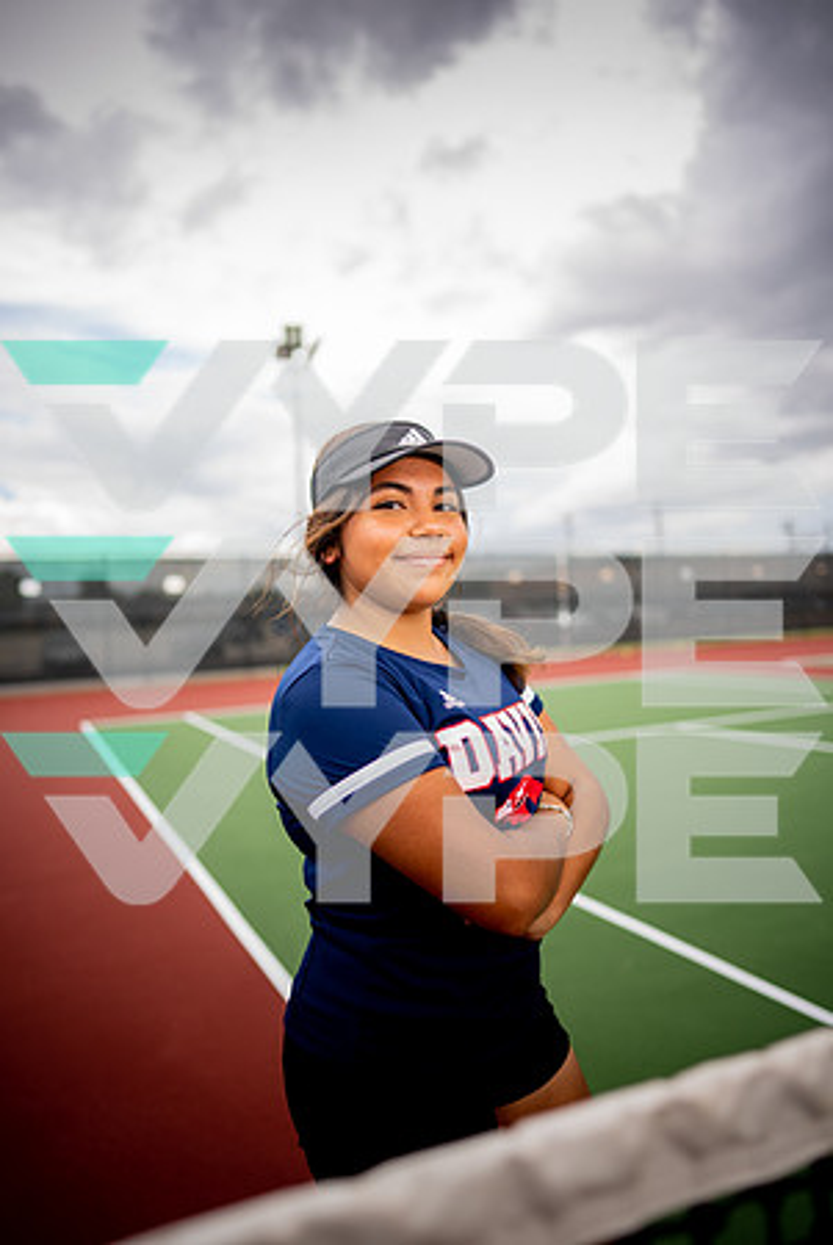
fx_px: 831
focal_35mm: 24
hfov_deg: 53.2
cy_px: 622
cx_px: 416
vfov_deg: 73.7
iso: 50
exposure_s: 1/1250
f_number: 1.4
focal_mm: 24
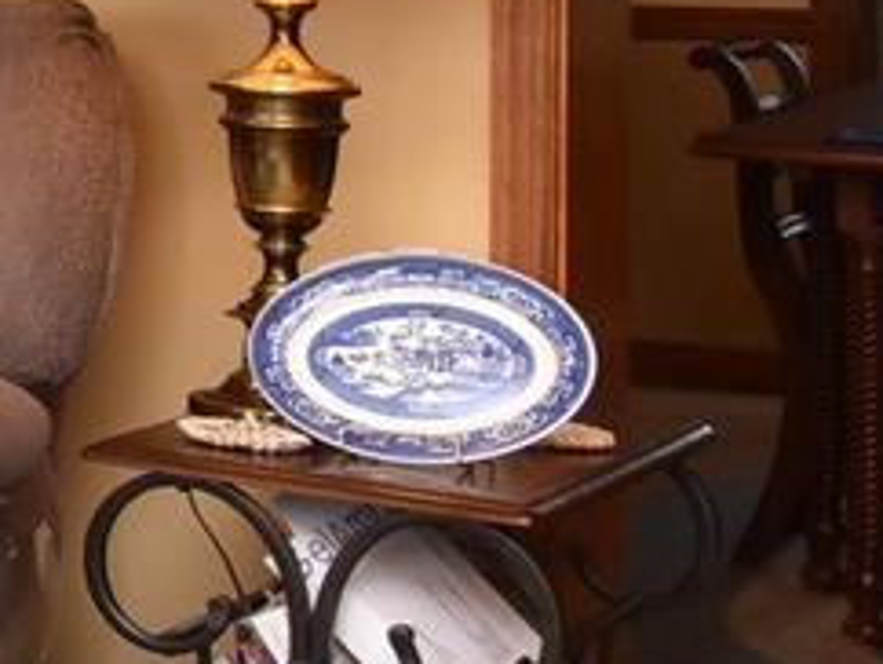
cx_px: -1693
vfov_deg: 14.0
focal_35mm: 103
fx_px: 2630
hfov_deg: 11.6
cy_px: -106
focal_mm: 12
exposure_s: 1/60
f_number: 7.1
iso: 800
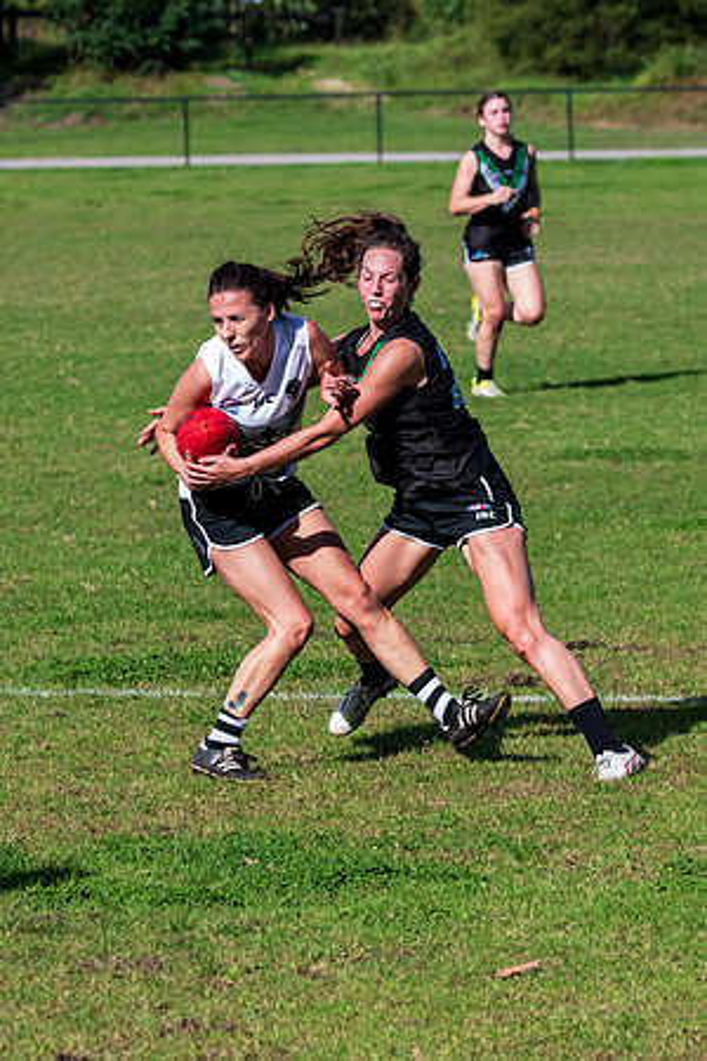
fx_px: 7589
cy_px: 542
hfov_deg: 5.3
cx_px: 347
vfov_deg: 8.0
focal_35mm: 258
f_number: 8
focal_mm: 160
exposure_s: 1/1600
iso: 800
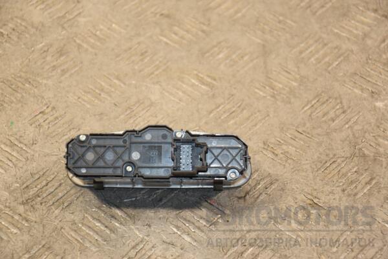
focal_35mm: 120
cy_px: 130
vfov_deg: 11.4
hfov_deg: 17.1
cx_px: 194
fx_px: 1293
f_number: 5.3
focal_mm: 80
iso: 800
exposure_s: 1/125
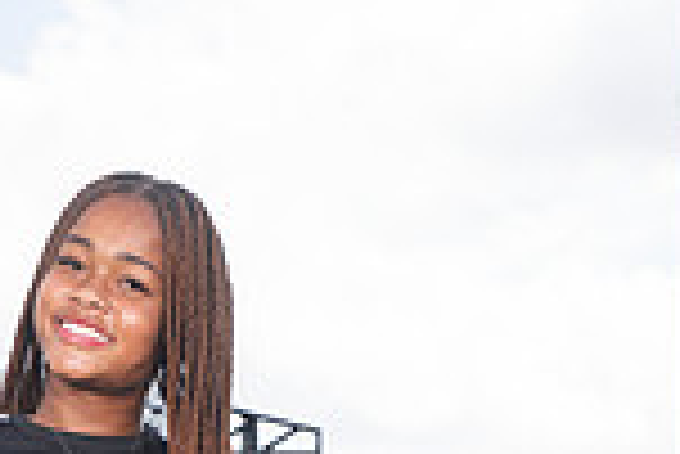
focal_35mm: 137
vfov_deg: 9.2
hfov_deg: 14.8
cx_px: 81
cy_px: 989
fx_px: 2590
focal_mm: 46
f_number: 7.1
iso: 125
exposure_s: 1/320
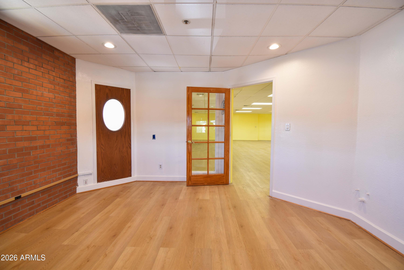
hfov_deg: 100.4
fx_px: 168
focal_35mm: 15
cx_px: 202
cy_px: 135
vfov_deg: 77.3
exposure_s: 1/6
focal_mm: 10
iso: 100
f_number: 5.6
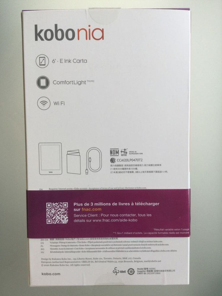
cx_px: 111
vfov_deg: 58.3
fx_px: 265
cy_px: 148
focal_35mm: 31
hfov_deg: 45.4
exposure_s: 1/215
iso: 25
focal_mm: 3.3
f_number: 2.4
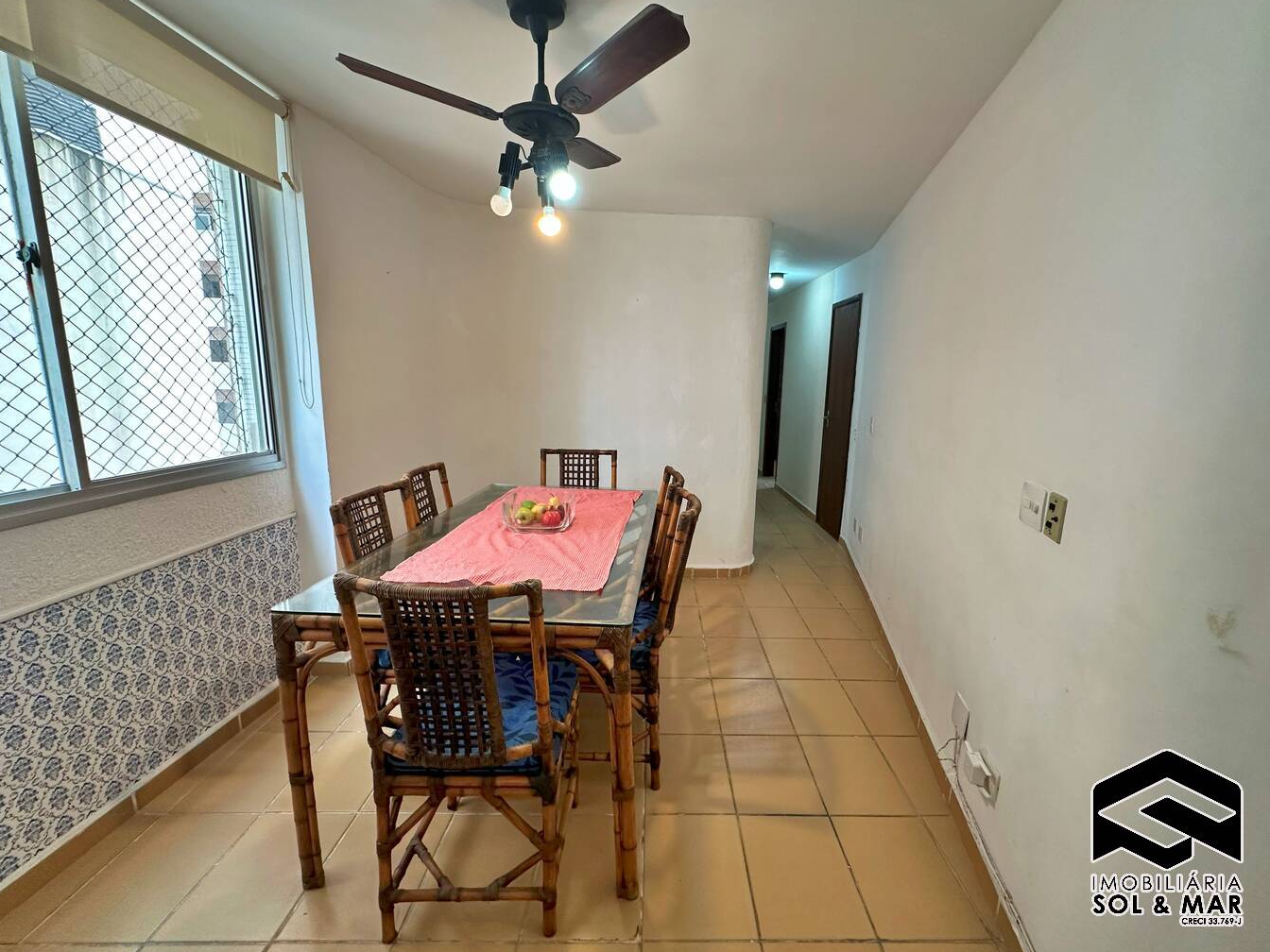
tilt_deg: -10.8
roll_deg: -1.8
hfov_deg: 98.1
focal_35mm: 15
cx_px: 666
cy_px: 474
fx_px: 550
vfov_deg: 81.7
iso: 160
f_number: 2.2
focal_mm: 2.22
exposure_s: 1/60
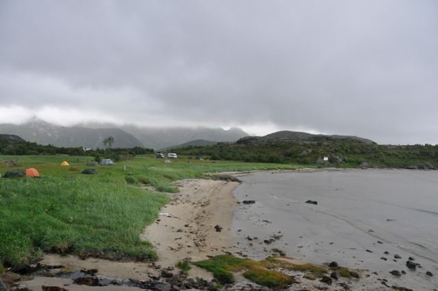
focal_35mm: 27
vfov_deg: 47.8
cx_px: 219
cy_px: 146
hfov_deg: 67.4
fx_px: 328
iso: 1600
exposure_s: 1/160
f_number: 6.3
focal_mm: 18
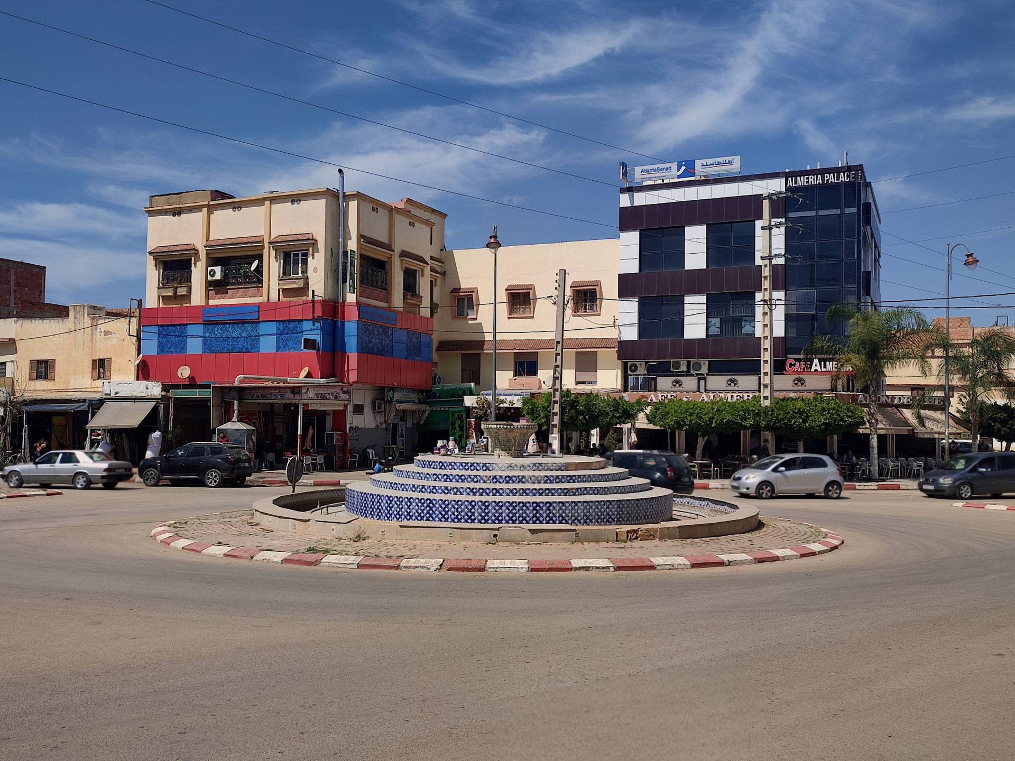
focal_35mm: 25
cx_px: 508
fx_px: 733
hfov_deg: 69.4
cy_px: 380
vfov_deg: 54.9
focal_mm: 6.04
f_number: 1.9
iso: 50
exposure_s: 1/836
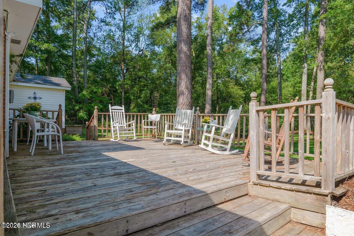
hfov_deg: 76.1
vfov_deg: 55.2
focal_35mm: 23
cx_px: 177
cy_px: 118
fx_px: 226
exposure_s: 1/500
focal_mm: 23
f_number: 8
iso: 250
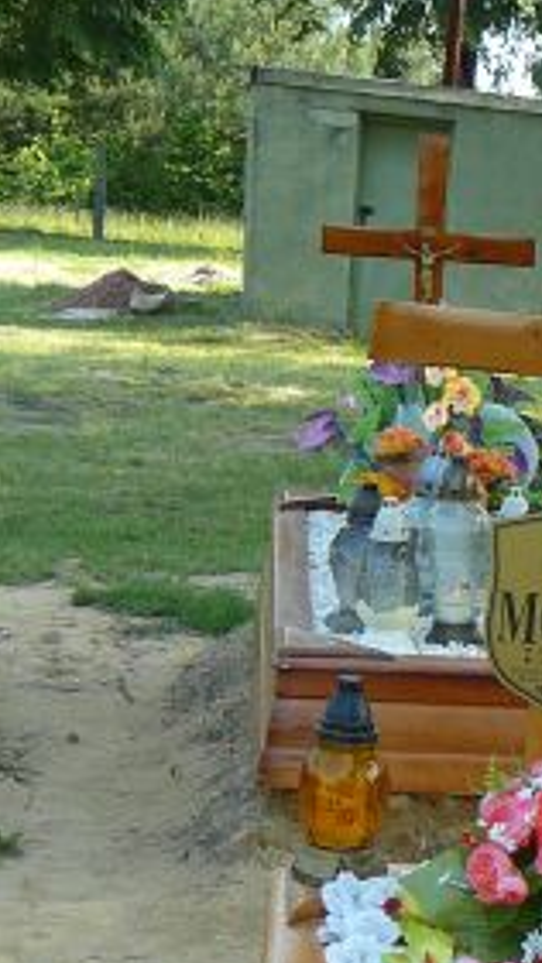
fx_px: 2223
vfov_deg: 23.5
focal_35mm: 87
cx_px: 600
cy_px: 956
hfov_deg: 13.6
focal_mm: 5.2
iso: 80
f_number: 2.8
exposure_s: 1/250
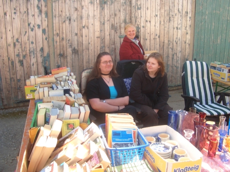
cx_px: 115
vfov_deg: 40.7
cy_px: 86
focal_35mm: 35
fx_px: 233
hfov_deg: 52.6
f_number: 4.3
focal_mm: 5.8
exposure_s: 1/125
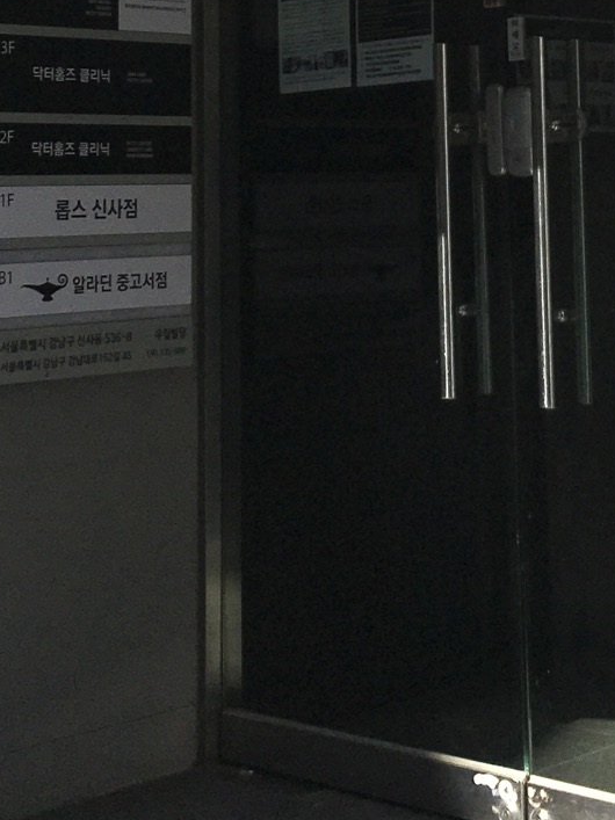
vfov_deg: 22.1
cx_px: 408
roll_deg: +1.3
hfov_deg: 17.5
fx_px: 1990
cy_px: -71
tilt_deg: +10.8
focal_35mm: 84
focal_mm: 4.15
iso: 25
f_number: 2.2
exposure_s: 1/1832
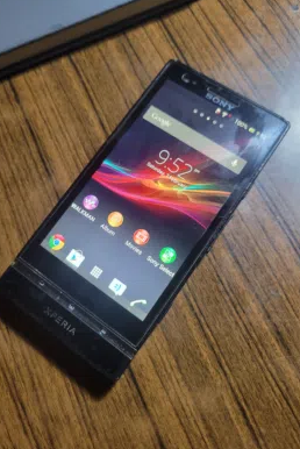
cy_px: 220
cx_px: 138
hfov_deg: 46.4
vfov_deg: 65.4
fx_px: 349
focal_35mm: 28
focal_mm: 5.4
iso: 320
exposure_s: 1/40
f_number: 1.8
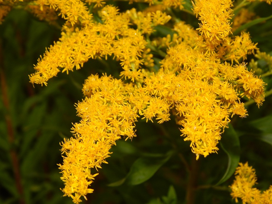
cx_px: 136
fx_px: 738
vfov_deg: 15.7
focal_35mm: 94
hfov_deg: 20.9
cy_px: 102
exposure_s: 1/40
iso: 125
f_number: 8.8
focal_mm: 16.6
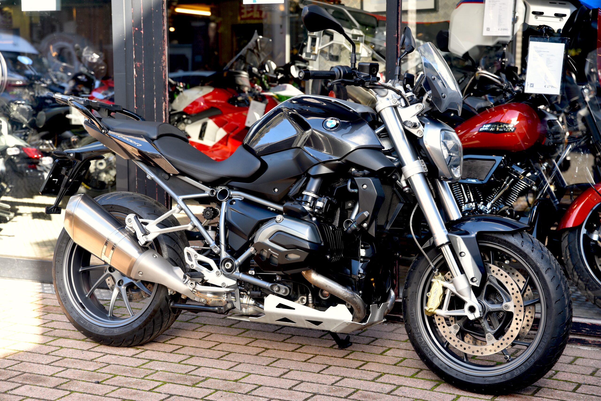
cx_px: 300
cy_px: 200
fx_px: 1169
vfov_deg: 19.5
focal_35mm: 70
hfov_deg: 28.8
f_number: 4.5
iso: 200
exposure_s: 1/80
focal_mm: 70
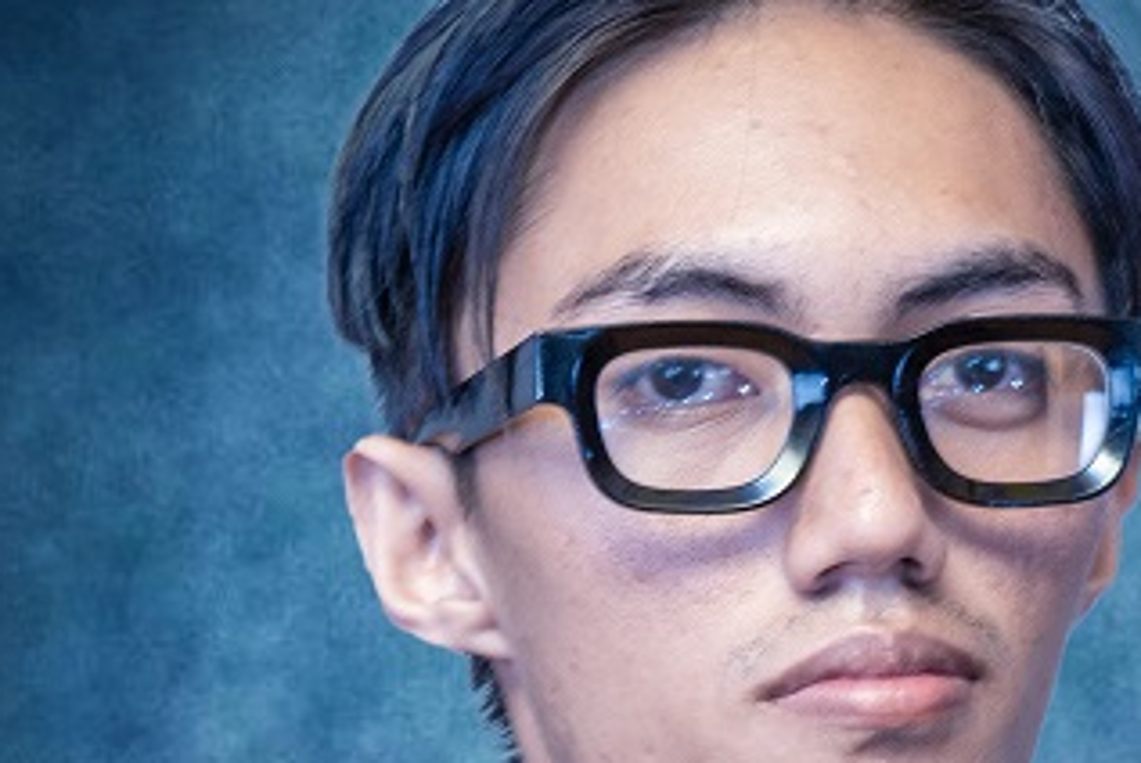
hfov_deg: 15.6
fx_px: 4161
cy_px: 1116
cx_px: 705
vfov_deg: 10.2
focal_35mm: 131
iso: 200
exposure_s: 1/125
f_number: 2.8
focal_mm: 37
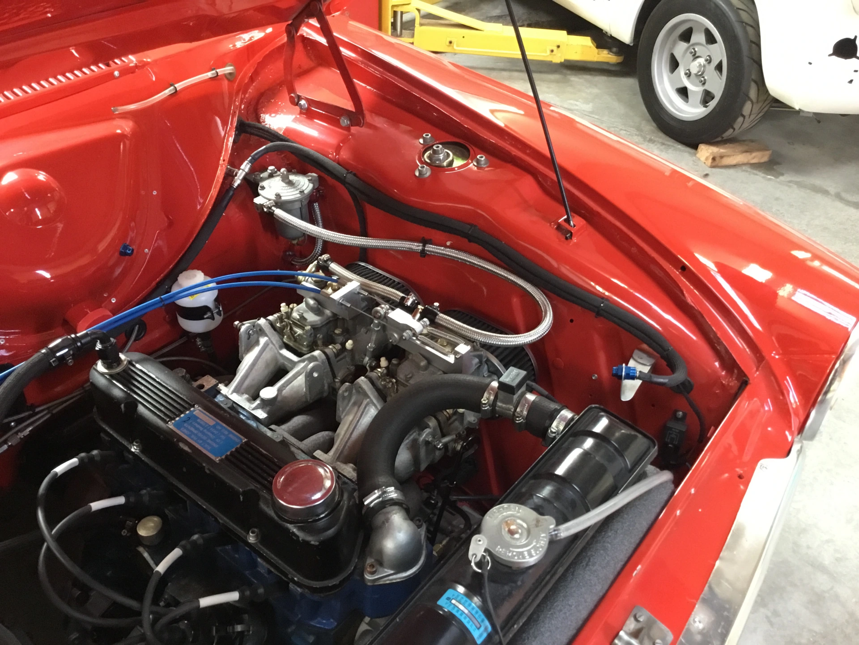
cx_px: 430
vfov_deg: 45.4
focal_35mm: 31
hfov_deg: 58.4
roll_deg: -2.7
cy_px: 322
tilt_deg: -39.5
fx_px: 769
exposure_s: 1/20
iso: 200
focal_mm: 3.3
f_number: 2.4
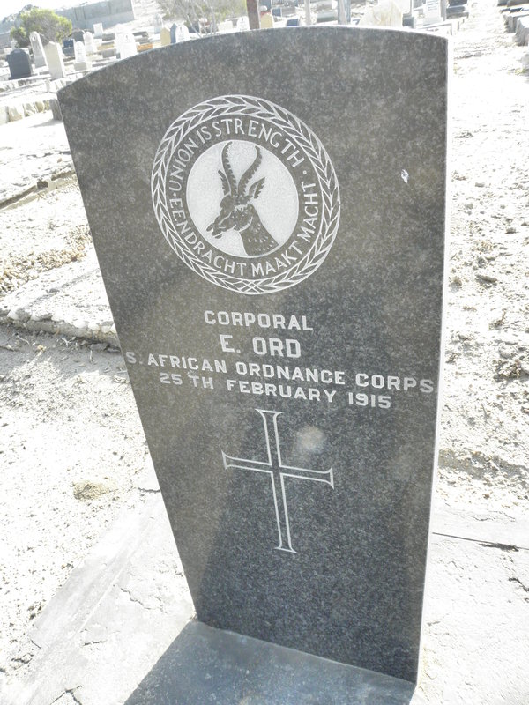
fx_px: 530
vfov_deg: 67.3
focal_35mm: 26
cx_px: 264
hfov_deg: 53.1
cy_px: 352
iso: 200
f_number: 5.6
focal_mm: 4.6
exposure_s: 1/200
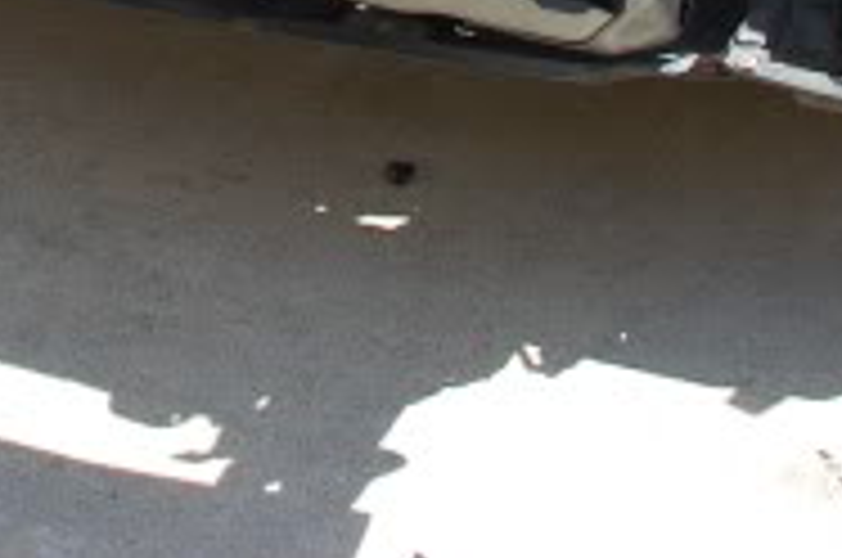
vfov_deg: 9.8
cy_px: -632
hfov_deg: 15.7
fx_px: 2989
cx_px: -38
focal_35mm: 128
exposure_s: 1/250
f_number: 8
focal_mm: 20
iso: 200
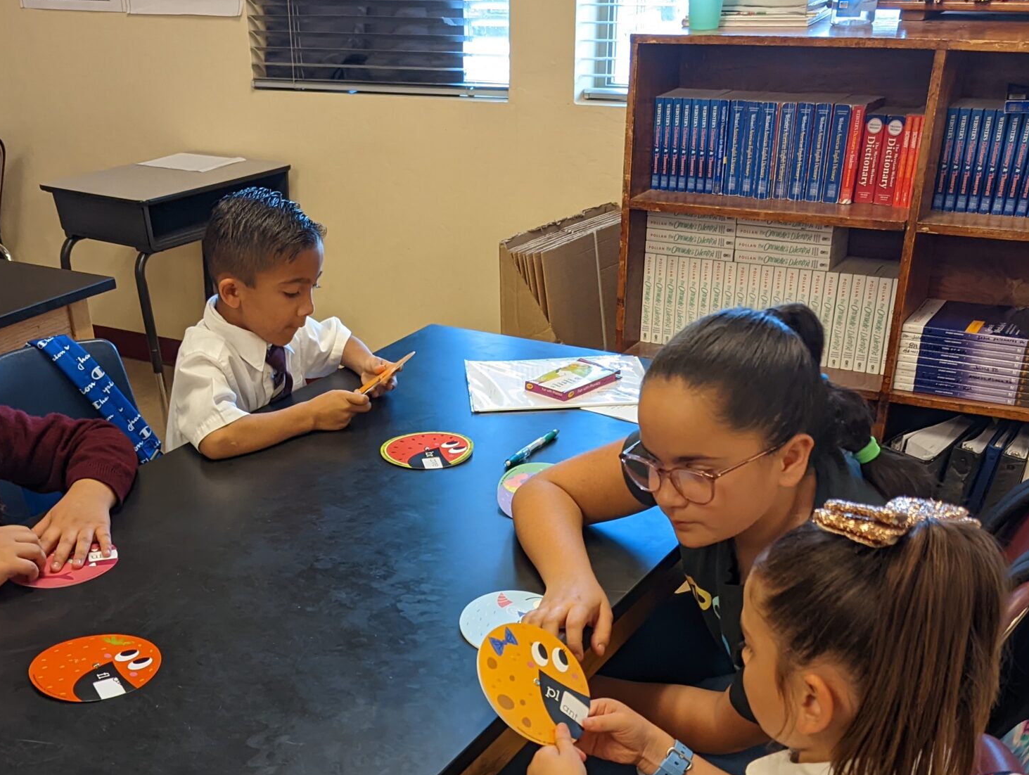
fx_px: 1250
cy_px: 622
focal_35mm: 42
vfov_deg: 33.4
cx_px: 430
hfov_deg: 44.6
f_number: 1.85
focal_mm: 6.81
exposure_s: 1/152
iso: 534
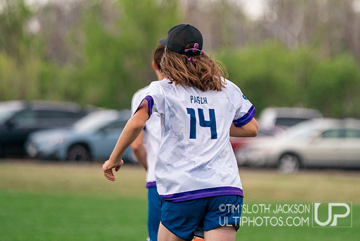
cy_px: 90
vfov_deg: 4.2
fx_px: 3266
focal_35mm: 327
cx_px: 250
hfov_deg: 6.3
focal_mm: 186
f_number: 2.8
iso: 800
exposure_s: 1/3200
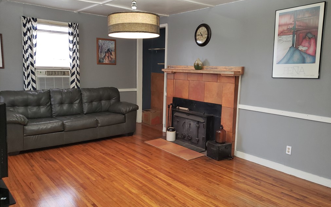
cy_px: 102
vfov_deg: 44.6
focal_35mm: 28
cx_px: 167
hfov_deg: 66.5
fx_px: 253
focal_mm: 4.3
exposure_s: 1/12
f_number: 1.5
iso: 125
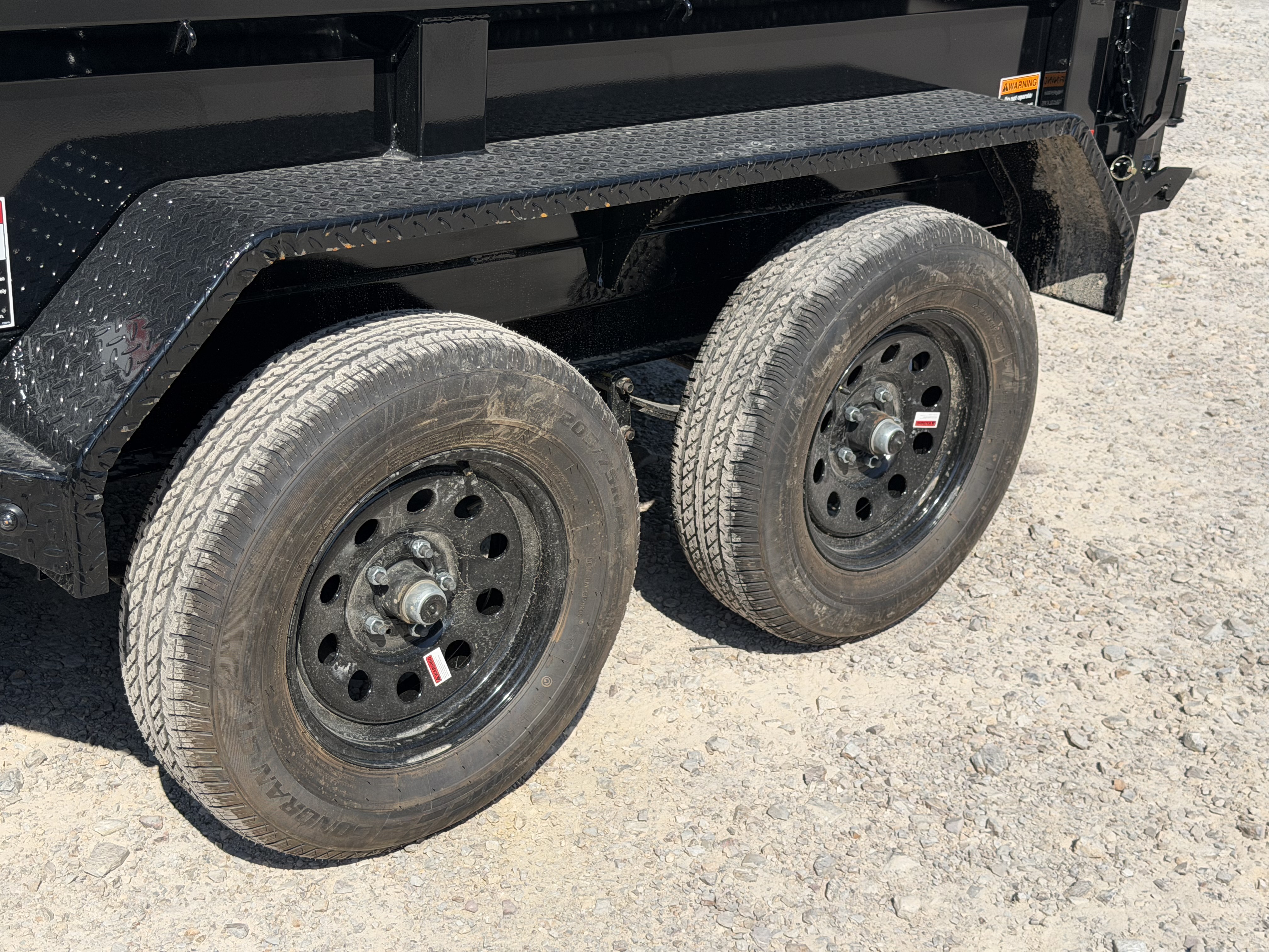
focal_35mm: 48
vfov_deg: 30.3
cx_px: 634
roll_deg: +0.1
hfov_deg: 39.7
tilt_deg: -19.3
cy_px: 476
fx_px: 1760
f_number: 1.78
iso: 64
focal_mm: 6.76
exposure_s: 1/5208
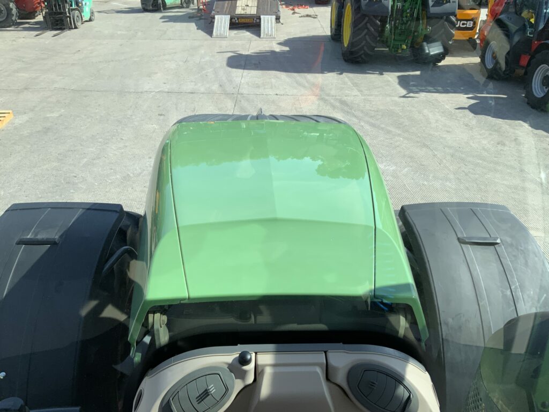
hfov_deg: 61.7
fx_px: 460
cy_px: 206
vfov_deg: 48.2
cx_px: 274
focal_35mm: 29
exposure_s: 1/842
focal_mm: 3
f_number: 1.8
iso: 16
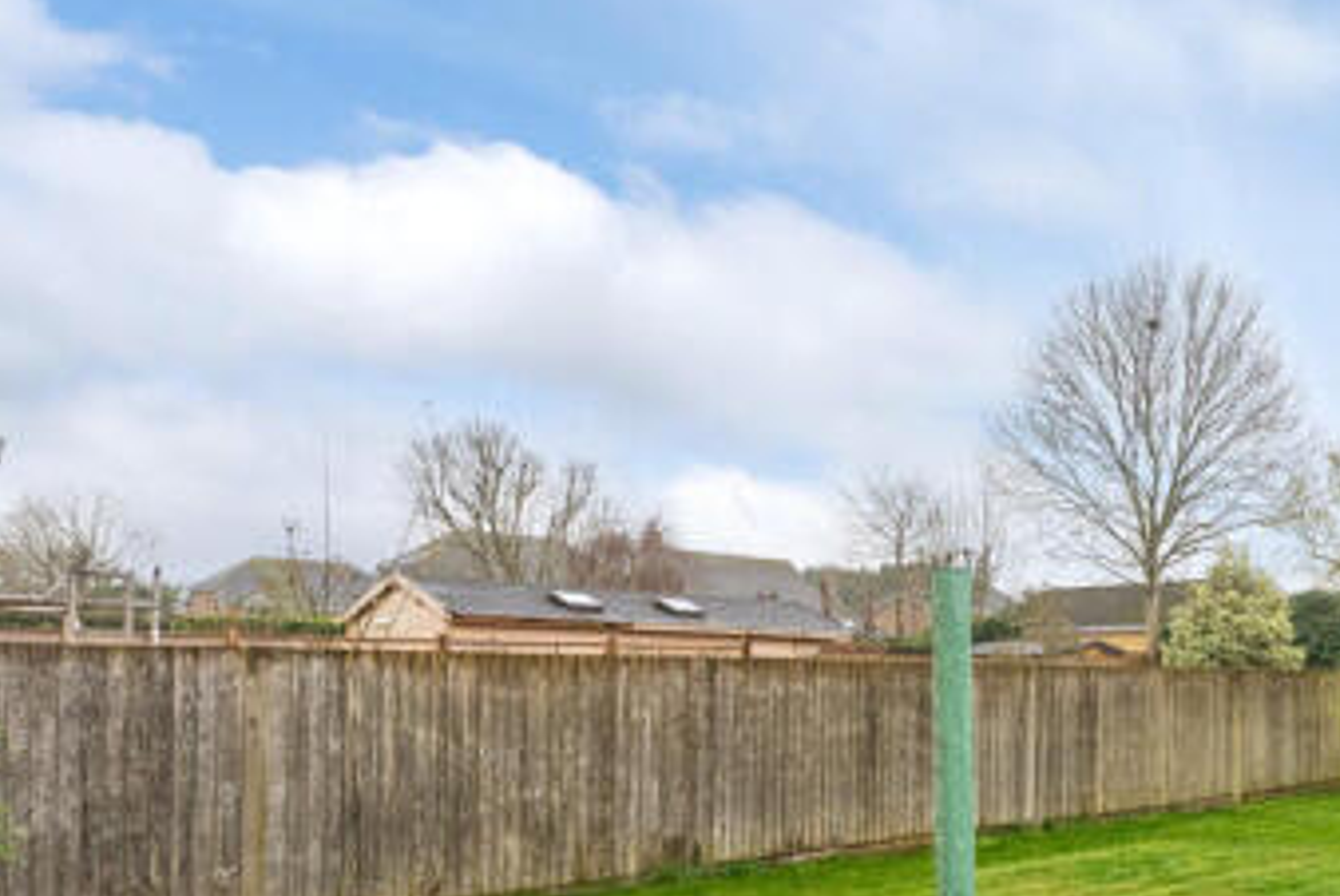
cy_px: 759
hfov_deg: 51.4
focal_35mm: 31
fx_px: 1155
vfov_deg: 40.1
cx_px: 1261
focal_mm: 16
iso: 1000
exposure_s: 1/200
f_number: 7.1
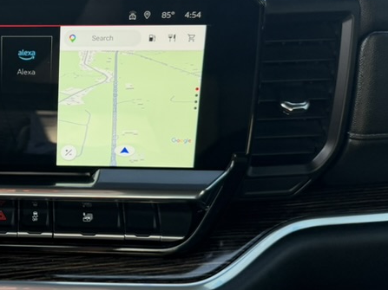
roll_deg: -0.7
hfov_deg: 31.7
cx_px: -19
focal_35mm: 55
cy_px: 112
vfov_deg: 26.5
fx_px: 616
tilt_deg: -20.0
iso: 125
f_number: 1.78
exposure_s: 1/202
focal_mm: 6.76
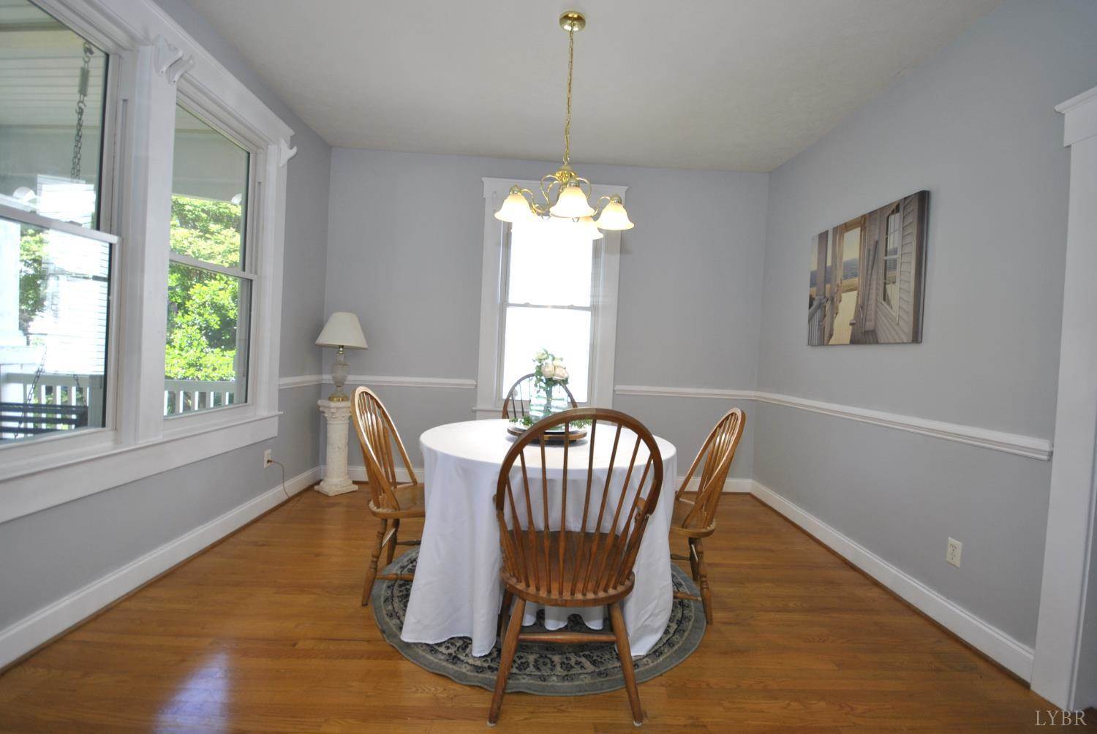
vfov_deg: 77.5
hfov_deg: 100.3
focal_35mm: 15
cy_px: 367
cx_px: 548
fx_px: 458
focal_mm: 10
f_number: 4.5
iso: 200
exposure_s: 1/80
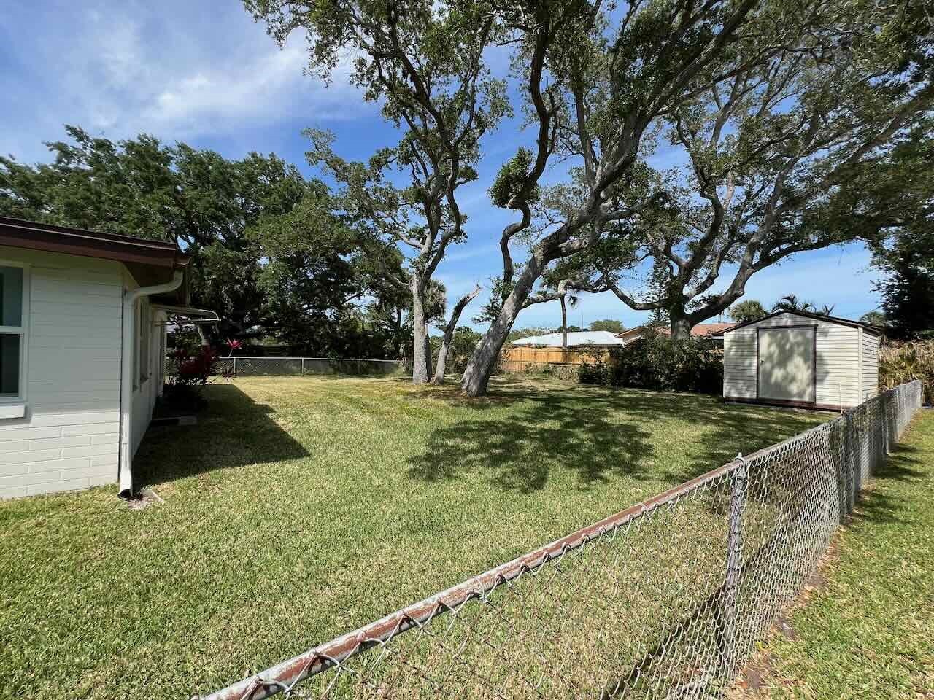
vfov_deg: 89.9
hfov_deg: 106.2
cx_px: 467
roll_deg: -1.0
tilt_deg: -0.6
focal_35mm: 13
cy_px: 350
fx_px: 351
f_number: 1.8
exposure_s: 1/1054
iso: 32
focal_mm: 1.57
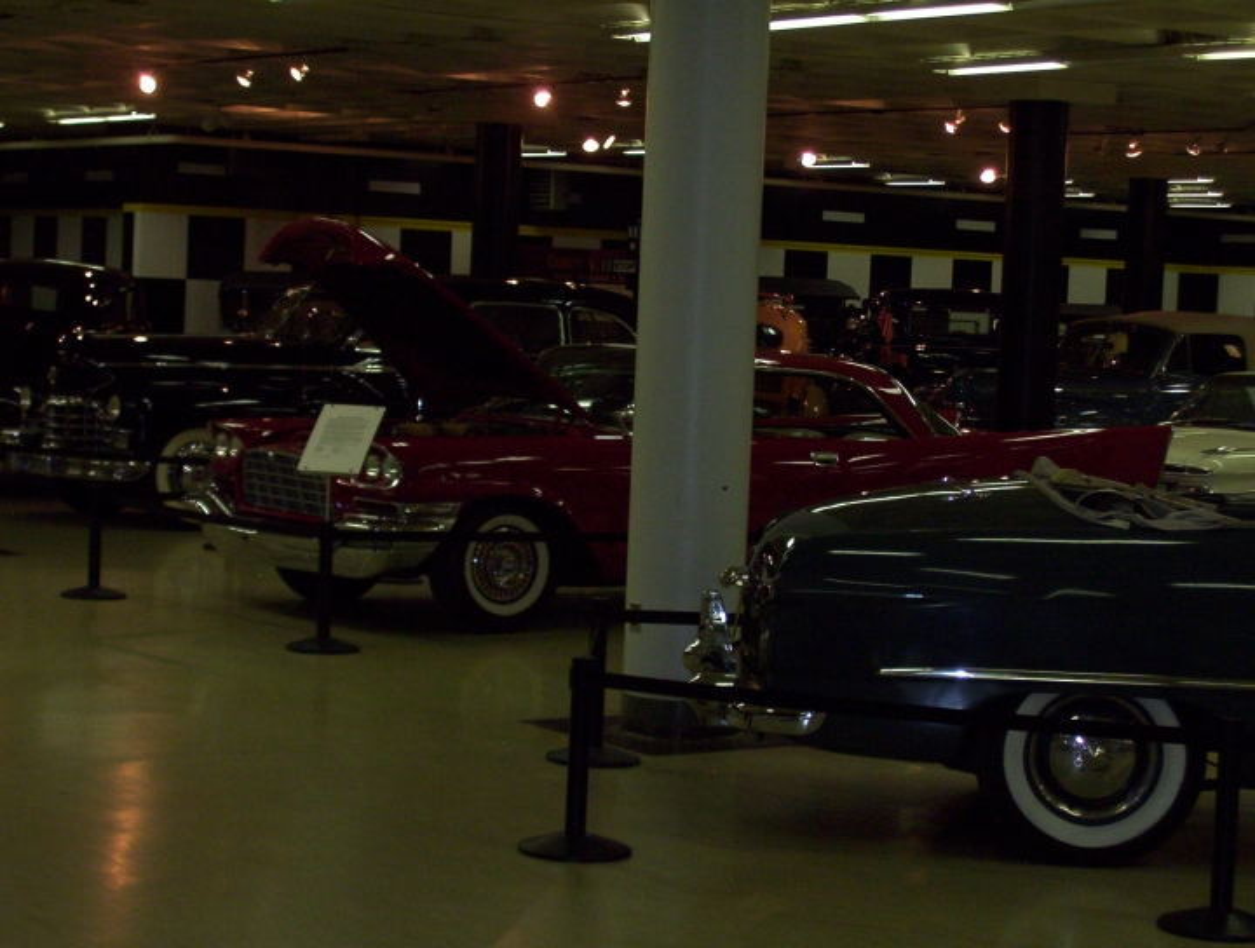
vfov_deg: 19.0
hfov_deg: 25.0
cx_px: 628
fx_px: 2835
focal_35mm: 78
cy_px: 474
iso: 140
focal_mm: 12.09
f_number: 3.94
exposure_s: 1/58
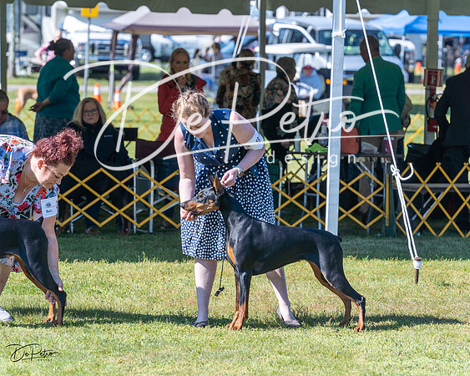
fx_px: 2678
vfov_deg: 8.0
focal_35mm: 193
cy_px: 188
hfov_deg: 10.0
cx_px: 235
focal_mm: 171
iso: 500
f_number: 5.6
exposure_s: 1/1250
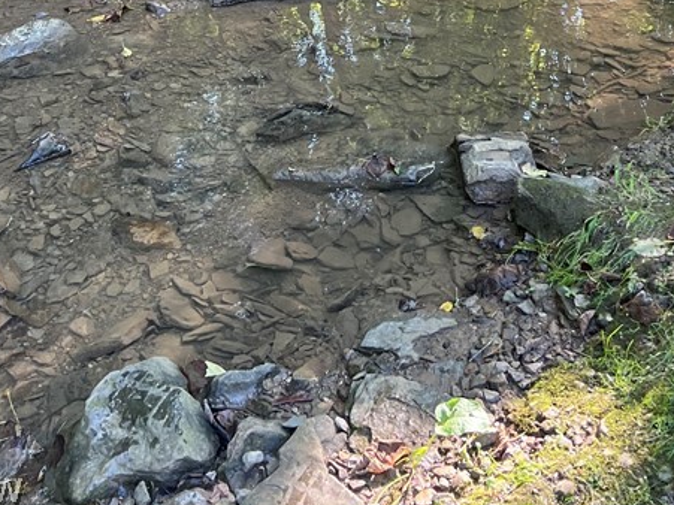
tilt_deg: -12.4
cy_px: -244
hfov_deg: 32.6
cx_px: 392
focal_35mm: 59
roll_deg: +1.7
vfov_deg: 21.1
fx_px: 1148
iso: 125
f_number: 1.5
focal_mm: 5.7
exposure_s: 1/121
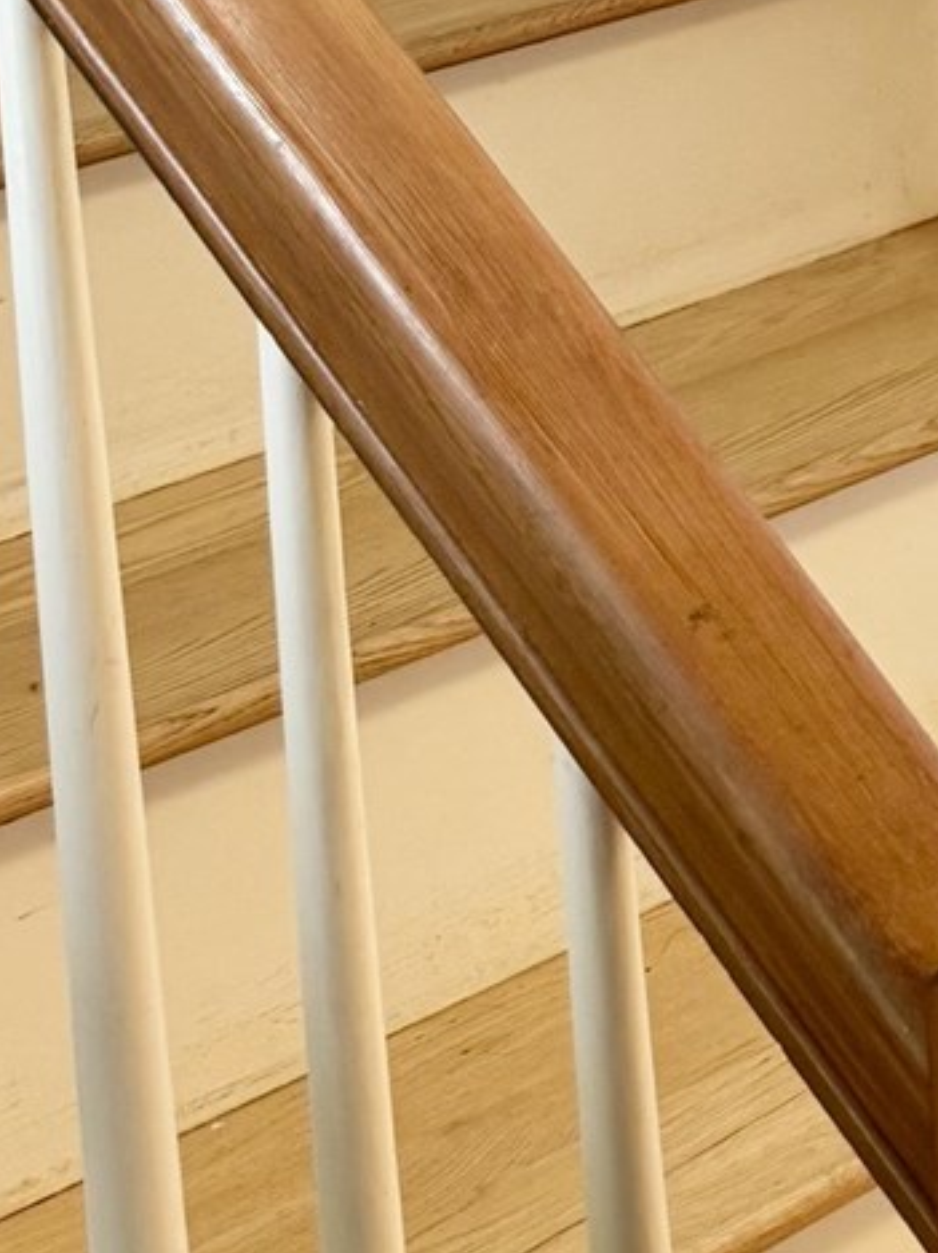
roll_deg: +4.3
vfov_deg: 15.7
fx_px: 4269
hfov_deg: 11.6
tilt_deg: -6.1
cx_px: 1665
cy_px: -497
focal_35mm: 118
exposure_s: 1/60
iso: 125
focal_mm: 6.76
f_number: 1.78
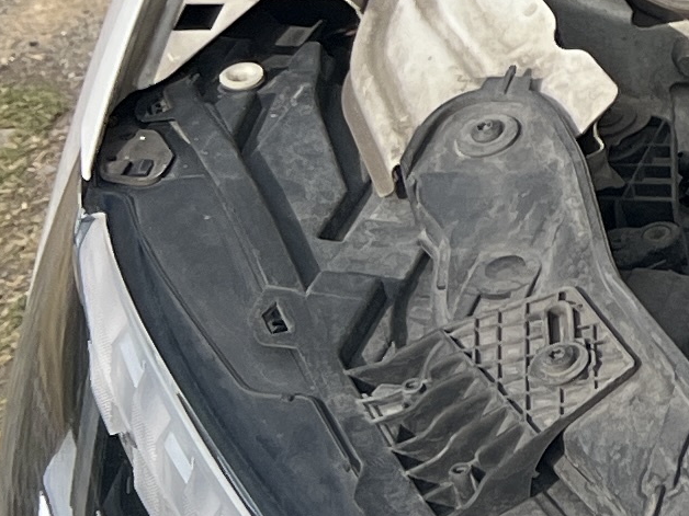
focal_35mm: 167
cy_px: -138
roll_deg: -1.3
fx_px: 3324
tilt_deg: -32.1
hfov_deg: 9.5
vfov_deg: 8.8
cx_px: 1990
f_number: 1.5
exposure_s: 1/2632
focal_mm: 5.7
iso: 50
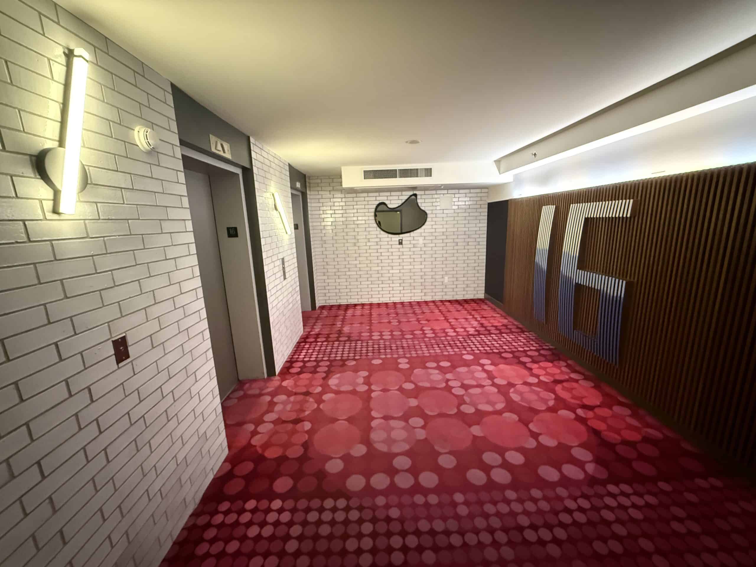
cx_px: 378
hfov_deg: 102.1
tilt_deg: -11.6
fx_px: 306
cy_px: 284
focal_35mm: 14
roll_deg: +2.4
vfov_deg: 85.7
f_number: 2.2
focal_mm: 2.22
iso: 2500
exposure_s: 1/30
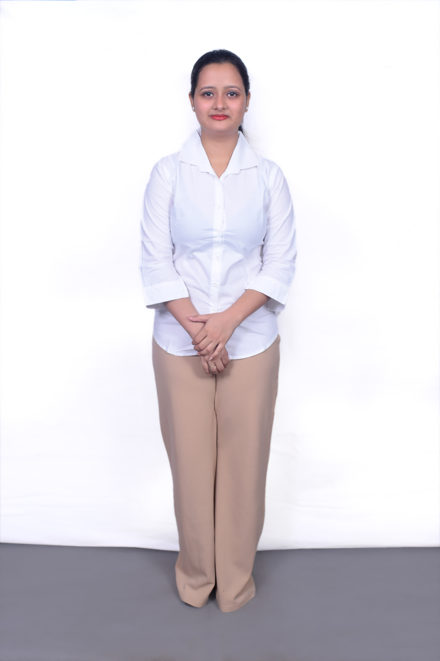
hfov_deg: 36.9
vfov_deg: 53.1
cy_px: 330
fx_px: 660
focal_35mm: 36
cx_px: 220
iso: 160
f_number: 8
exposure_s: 1/80
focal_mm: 24
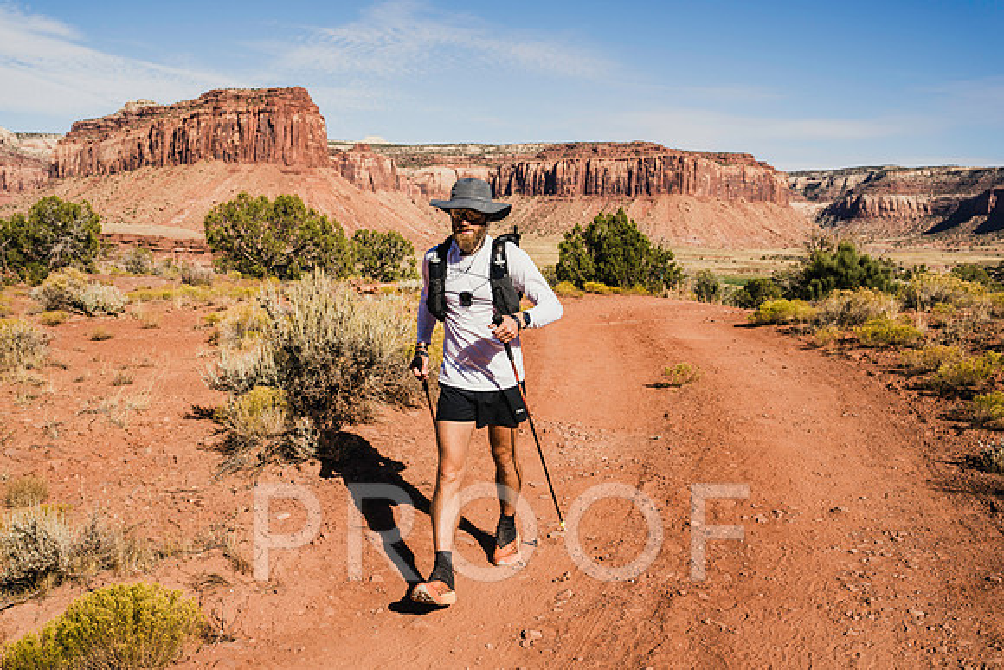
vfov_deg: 35.5
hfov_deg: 51.3
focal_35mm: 37
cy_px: 335
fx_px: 1045
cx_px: 491
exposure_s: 1/500
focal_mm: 36
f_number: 5.6
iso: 100
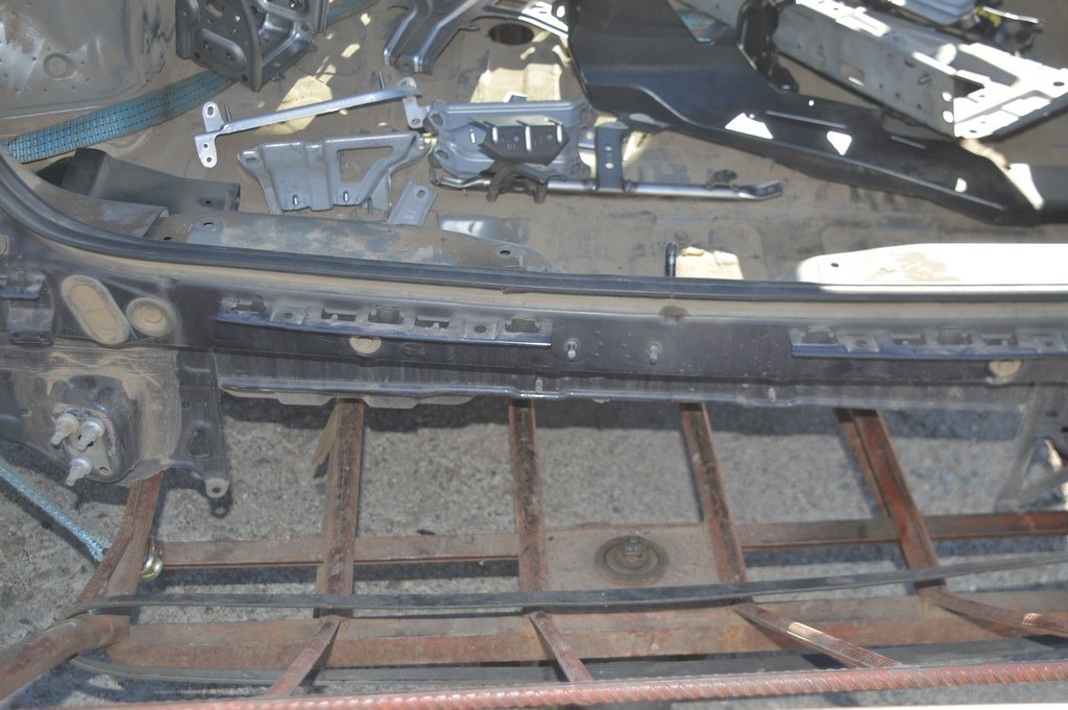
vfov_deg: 25.0
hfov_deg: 36.9
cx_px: 534
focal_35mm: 54
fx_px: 1601
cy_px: 355
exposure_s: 1/160
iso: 100
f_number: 4.8
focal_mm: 36
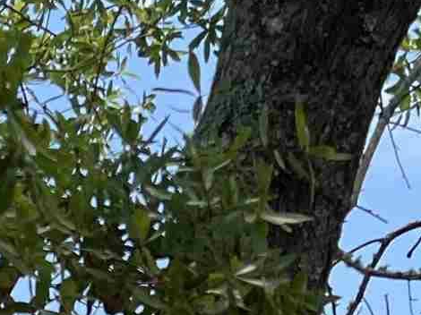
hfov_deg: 11.2
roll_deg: -0.8
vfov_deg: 7.8
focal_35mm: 170
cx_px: -193
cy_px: 854
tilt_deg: -2.6
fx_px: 2066
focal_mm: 5.7
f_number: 1.5
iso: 50
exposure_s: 1/2045
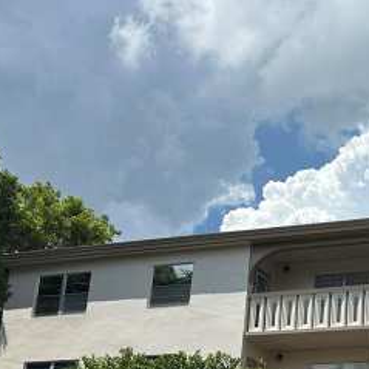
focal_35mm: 71
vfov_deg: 23.4
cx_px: 428
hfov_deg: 22.6
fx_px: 856
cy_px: 363
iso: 80
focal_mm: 6.86
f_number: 1.78
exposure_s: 1/7576
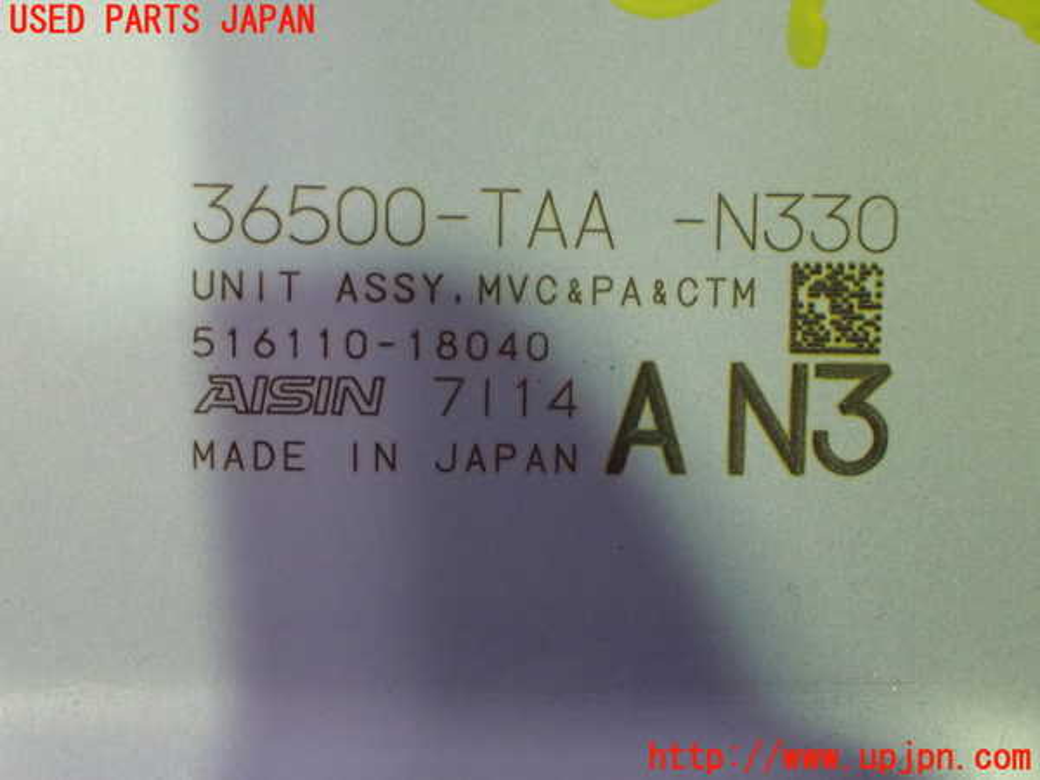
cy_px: 390
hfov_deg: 38.2
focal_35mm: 50
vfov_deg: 29.1
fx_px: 1502
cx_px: 520
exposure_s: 1/50
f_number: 3.2
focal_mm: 9.01
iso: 1250
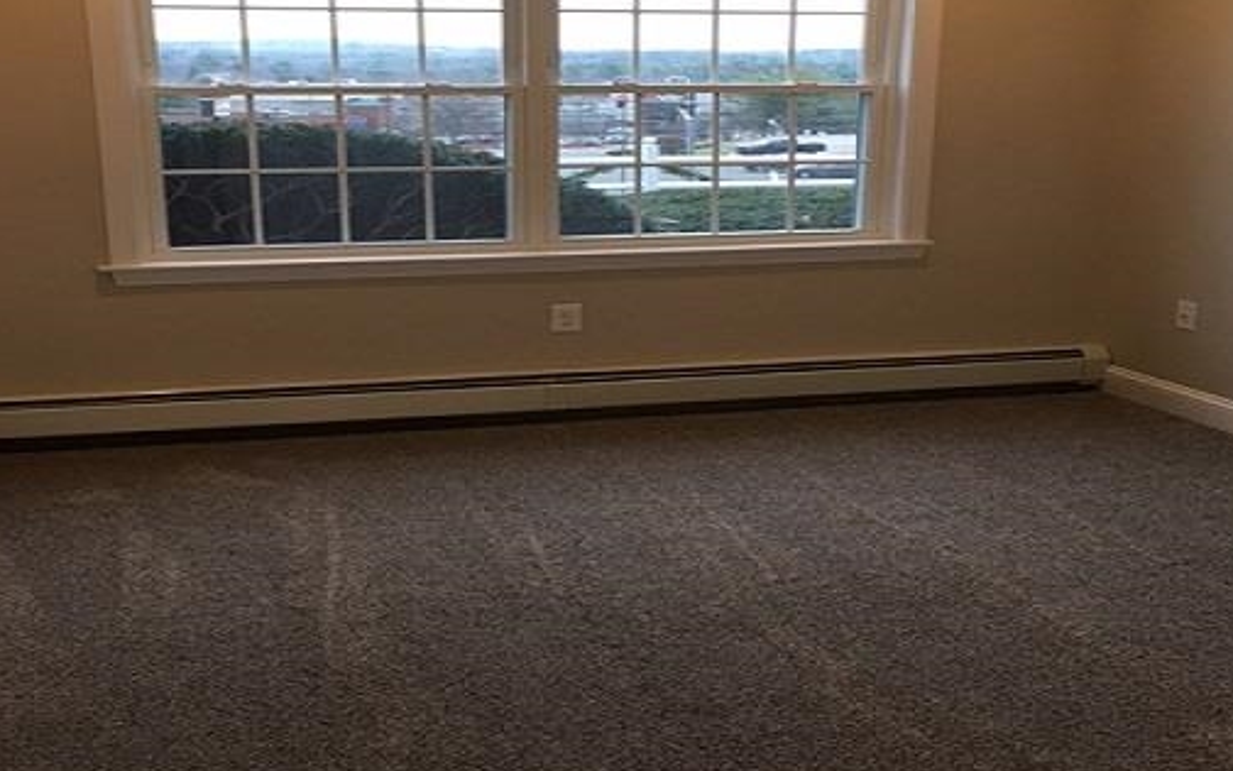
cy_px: 255
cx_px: 641
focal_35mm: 39
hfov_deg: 50.4
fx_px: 1311
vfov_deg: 32.5
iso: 25
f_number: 2.2
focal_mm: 4.15
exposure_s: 1/30
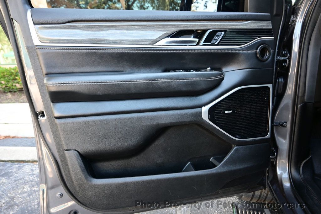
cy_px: 107
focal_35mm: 24
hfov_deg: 73.8
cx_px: 160
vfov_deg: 53.1
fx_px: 214
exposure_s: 1/25
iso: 180
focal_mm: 16
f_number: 3.5
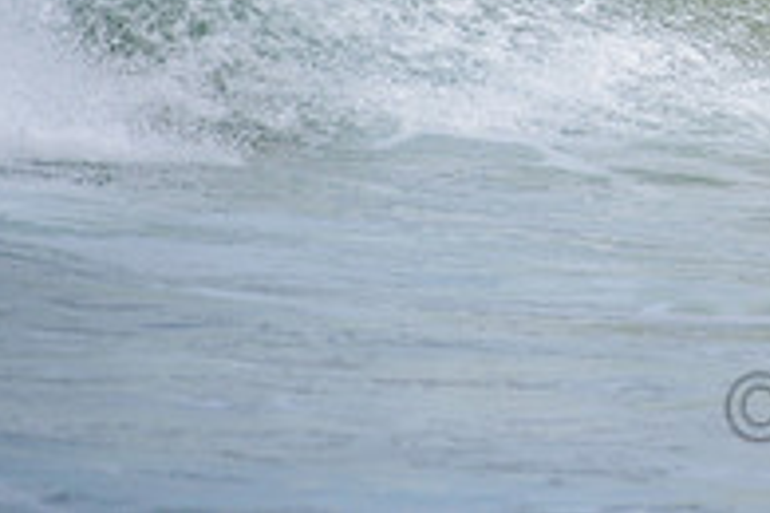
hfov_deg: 1.4
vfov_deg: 0.9
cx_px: 1031
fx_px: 31803
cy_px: -247
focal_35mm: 1487
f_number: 5.6
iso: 250
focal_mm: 500
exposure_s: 1/2000
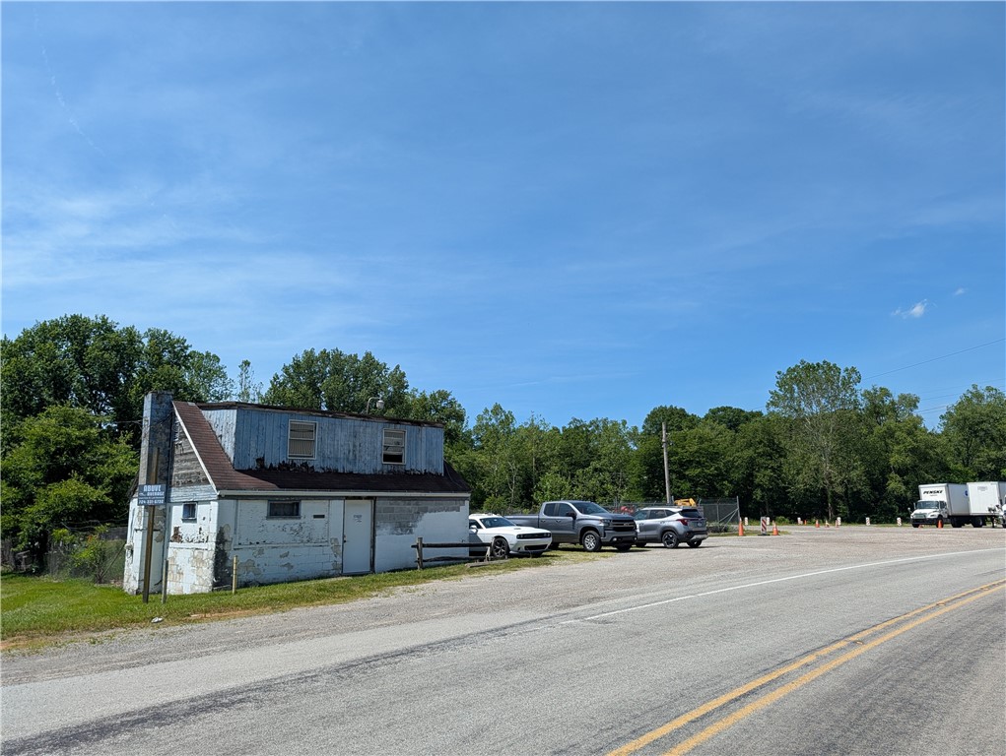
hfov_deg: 71.5
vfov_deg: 56.9
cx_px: 503
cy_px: 378
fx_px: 698
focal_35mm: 24
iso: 20
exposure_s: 1/974
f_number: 1.68
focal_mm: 6.9
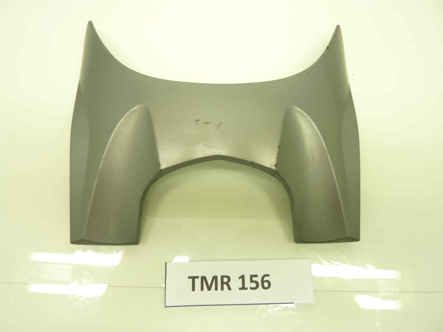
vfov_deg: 54.9
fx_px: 320
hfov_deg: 69.4
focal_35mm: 25
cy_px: 166
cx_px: 222
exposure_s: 1/20
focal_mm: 4.1
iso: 80
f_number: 3.3
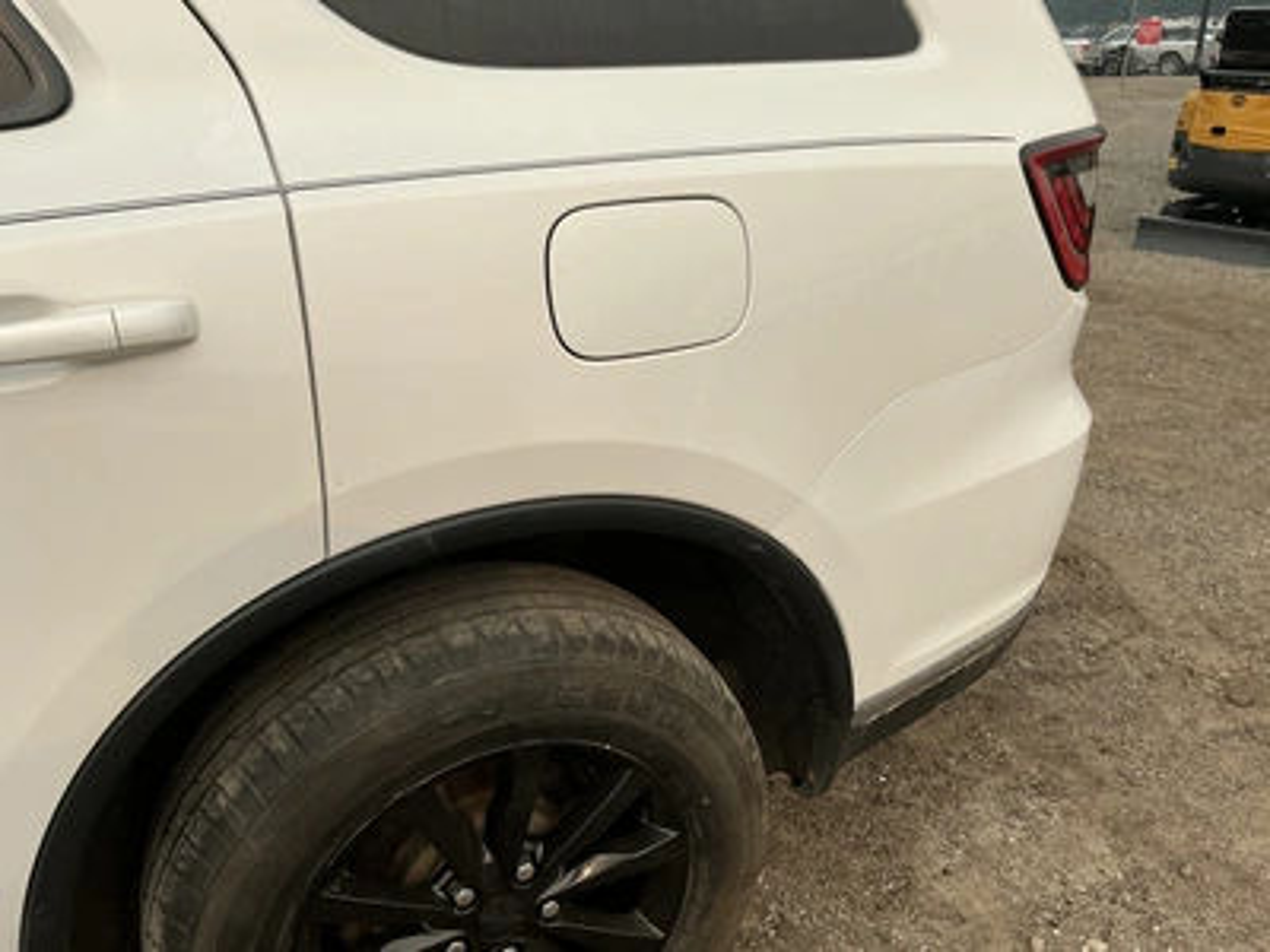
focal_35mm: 28
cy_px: 476
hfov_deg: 63.4
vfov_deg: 49.7
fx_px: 1027
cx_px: 635
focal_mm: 3
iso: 25
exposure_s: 1/1377
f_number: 1.8
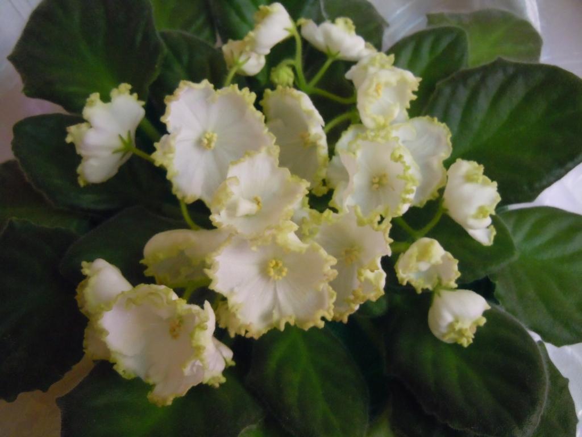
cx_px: 291
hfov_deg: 47.9
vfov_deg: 36.8
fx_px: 656
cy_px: 218
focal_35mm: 39
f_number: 3.7
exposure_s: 1/80
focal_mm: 7.1
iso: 800
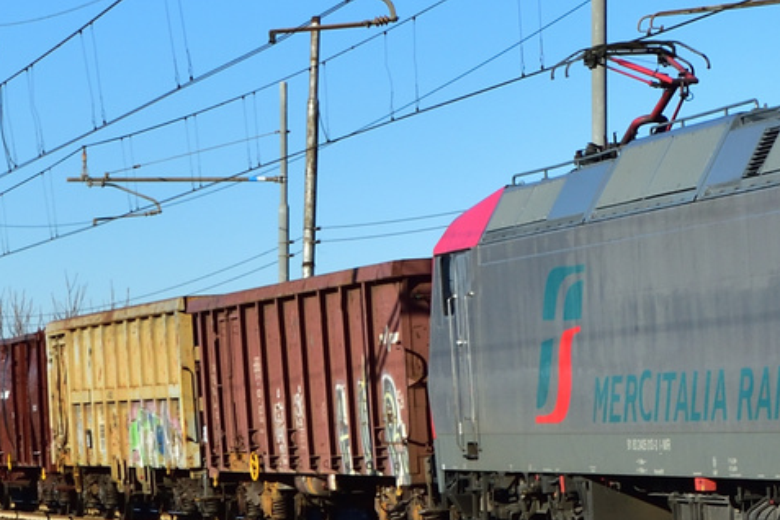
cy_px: 208
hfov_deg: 11.0
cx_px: 307
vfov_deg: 7.3
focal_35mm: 187
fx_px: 4052
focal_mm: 31
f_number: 7.1
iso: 200
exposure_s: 1/800
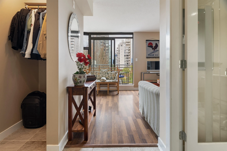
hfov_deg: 96.7
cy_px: 76
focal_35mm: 16
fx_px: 101
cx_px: 114
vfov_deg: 73.7
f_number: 6.3
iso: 160
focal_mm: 16
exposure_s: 1/2
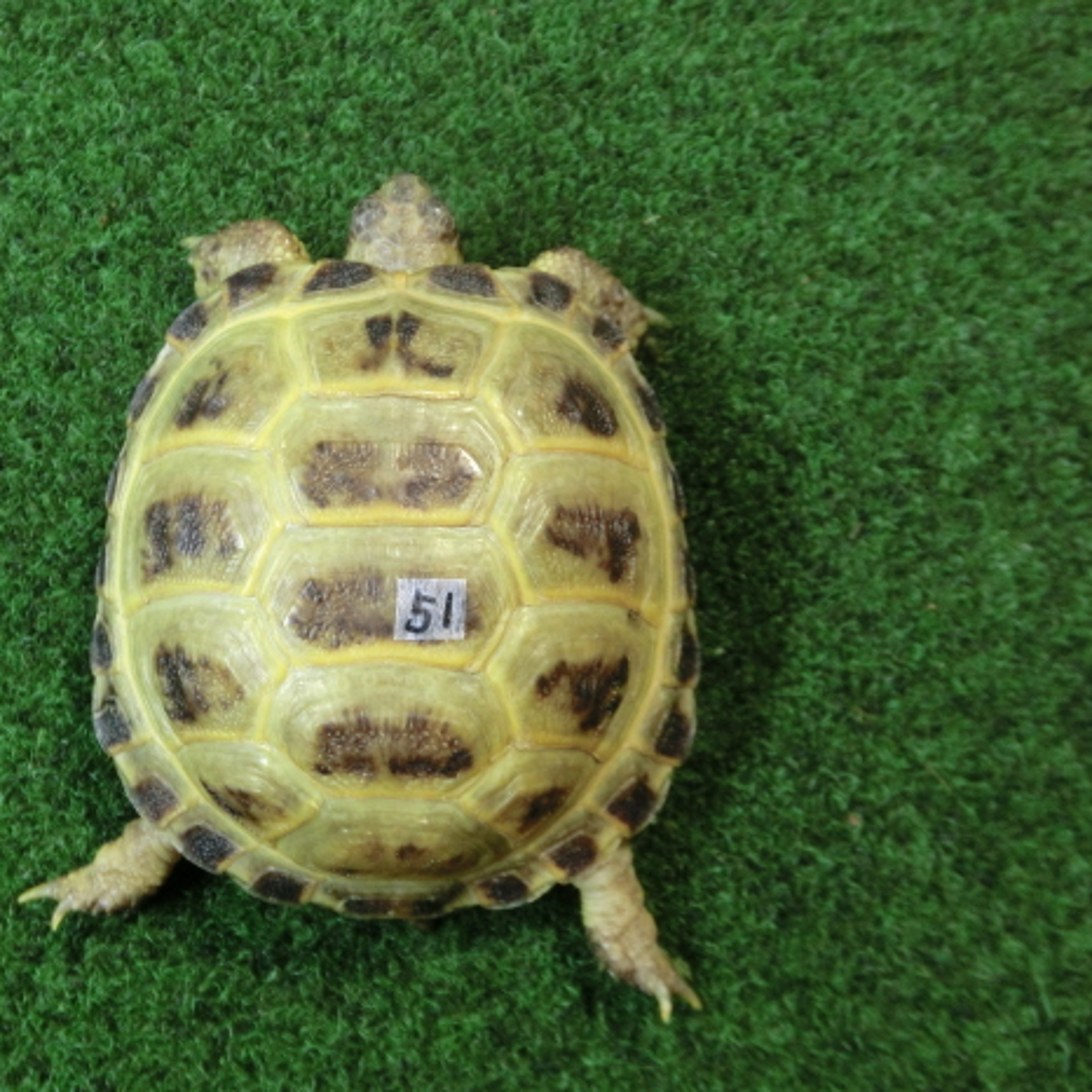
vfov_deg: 48.5
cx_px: 408
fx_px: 1213
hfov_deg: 48.0
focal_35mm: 34
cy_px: 548
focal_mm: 5
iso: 320
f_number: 3
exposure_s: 1/60
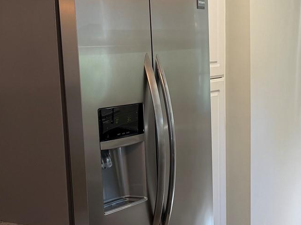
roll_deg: +0.5
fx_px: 661
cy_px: 170
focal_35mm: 76
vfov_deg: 19.2
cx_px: 265
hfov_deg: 25.0
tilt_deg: -11.7
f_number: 1.78
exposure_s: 1/144
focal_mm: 6.76
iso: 100
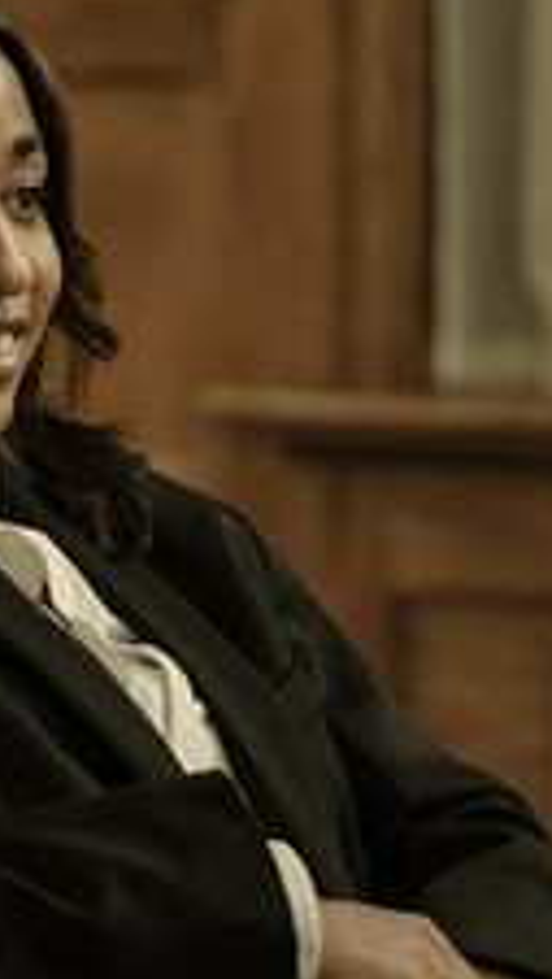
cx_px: 91
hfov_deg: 4.4
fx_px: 7189
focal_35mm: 277
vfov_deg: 7.8
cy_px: 459
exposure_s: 1/100
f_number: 2.8
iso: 6400
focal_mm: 119
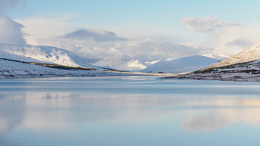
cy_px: 97
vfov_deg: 13.8
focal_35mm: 87
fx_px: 601
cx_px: 130
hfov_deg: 24.4
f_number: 7.1
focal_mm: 40
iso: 200
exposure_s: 1/100
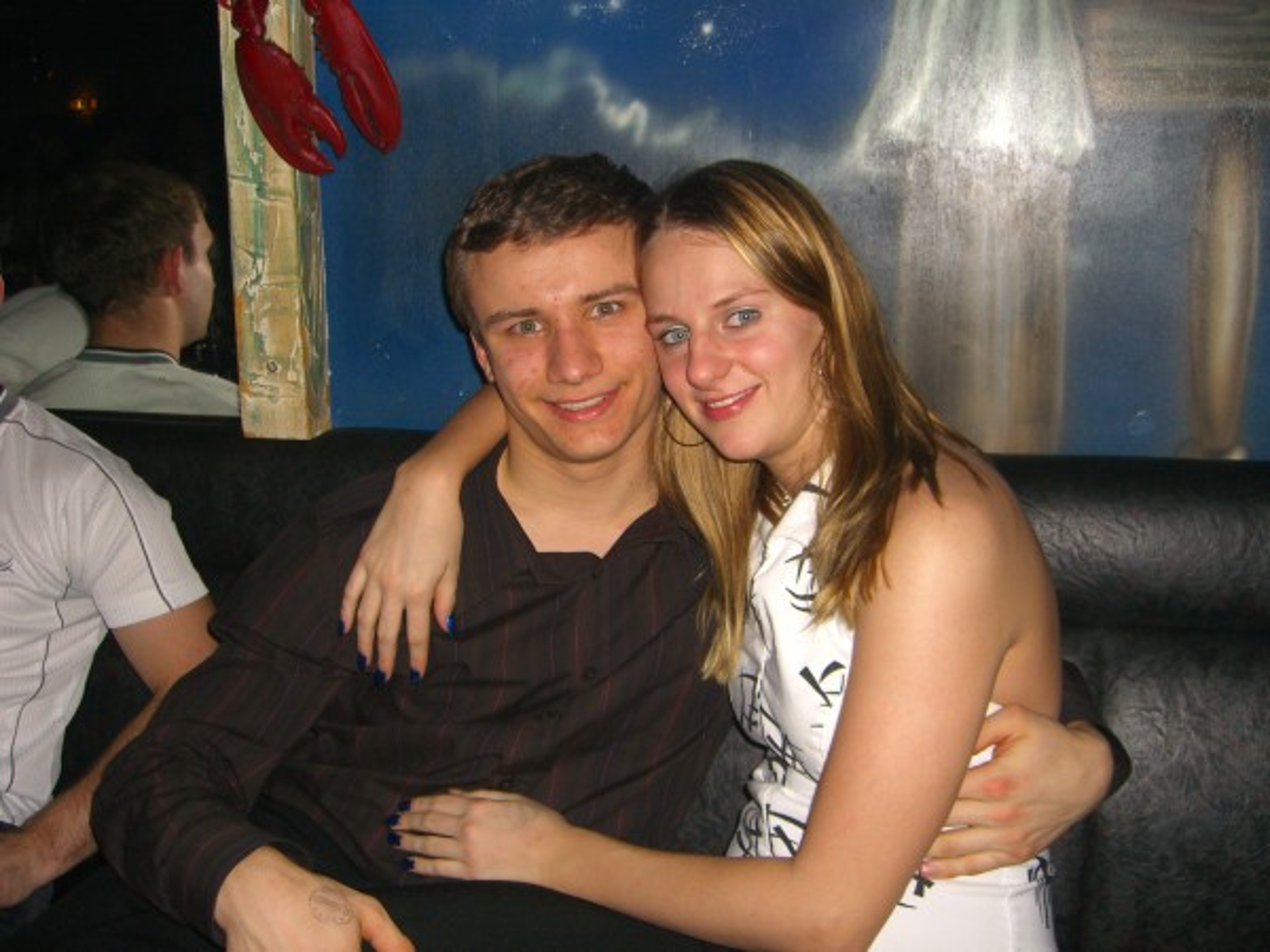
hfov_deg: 49.0
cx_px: 635
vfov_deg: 37.7
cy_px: 476
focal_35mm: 38
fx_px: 1394
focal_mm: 7.9
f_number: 2.8
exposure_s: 1/60
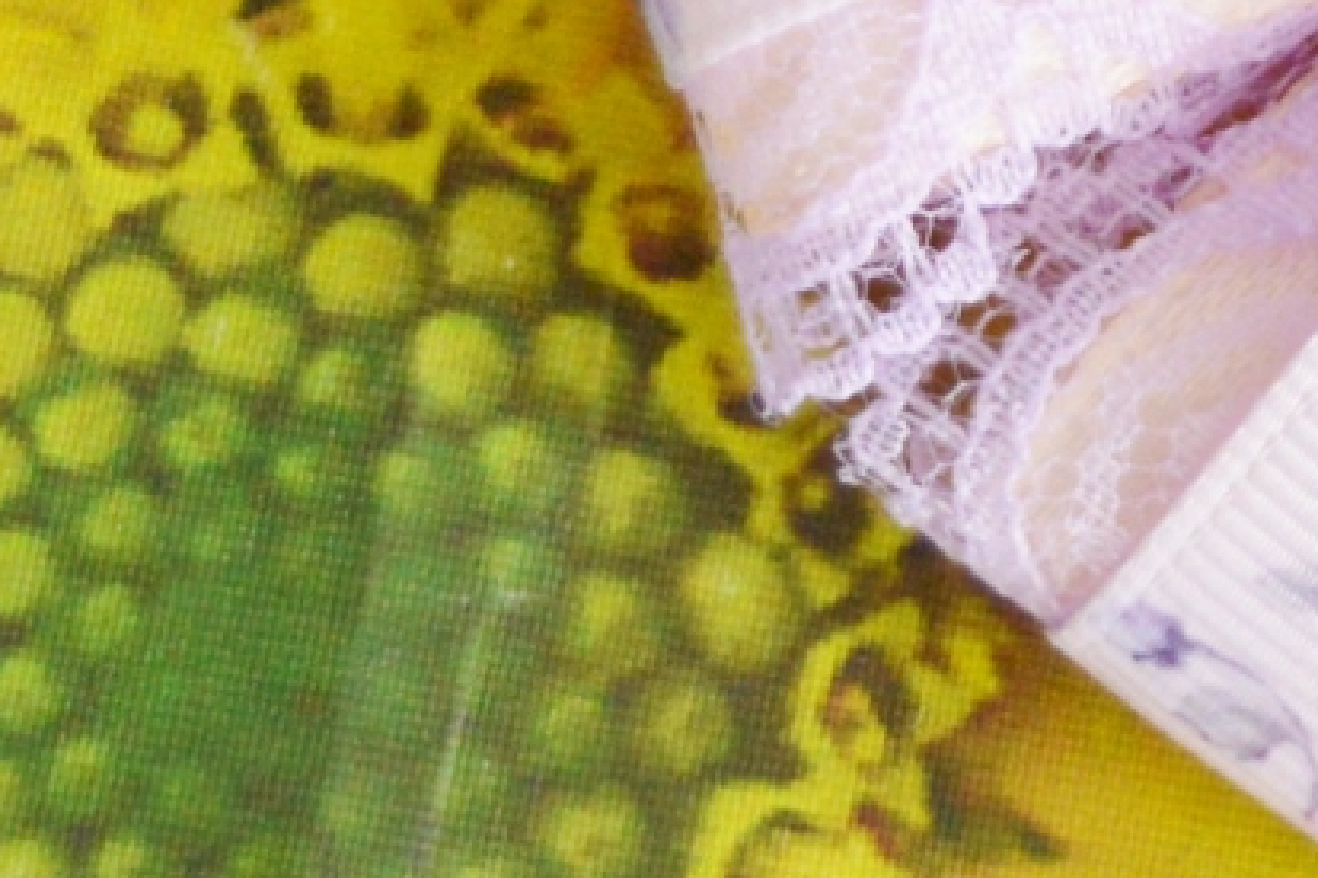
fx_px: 9441
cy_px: -241
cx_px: 2381
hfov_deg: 7.7
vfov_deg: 5.3
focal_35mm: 258
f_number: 4.5
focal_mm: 32
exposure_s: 1/50
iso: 720
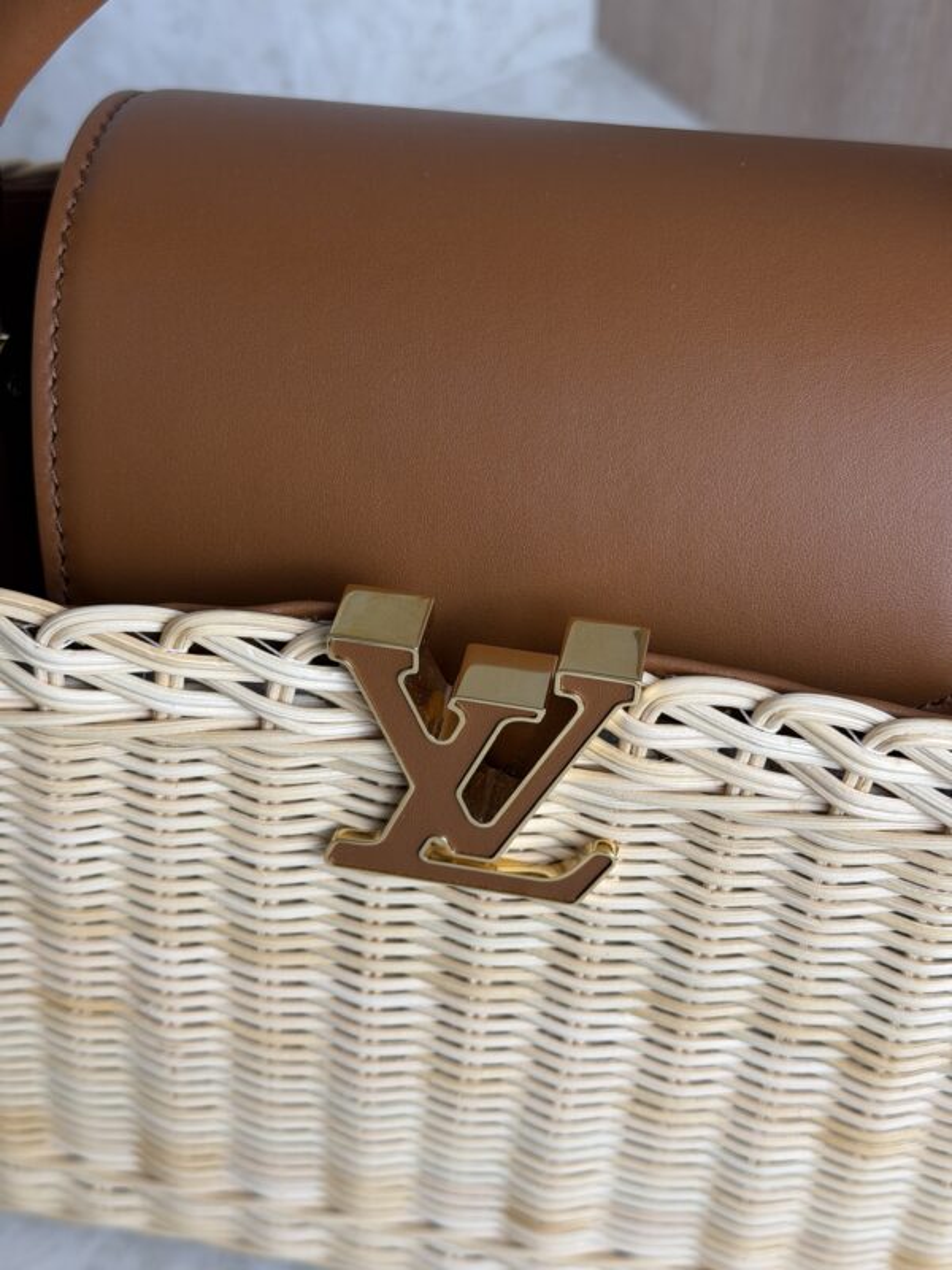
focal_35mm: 48
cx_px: 476
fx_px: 1760
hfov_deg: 30.3
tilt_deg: -46.8
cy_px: 635
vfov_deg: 39.7
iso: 50
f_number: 1.78
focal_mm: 6.76
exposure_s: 1/120
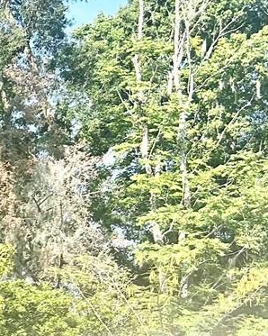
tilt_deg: -0.8
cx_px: -349
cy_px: 391
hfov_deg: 11.8
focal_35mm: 109
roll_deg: +1.3
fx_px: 1082
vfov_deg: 16.9
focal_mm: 5.7
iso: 50
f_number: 1.5
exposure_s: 1/1252
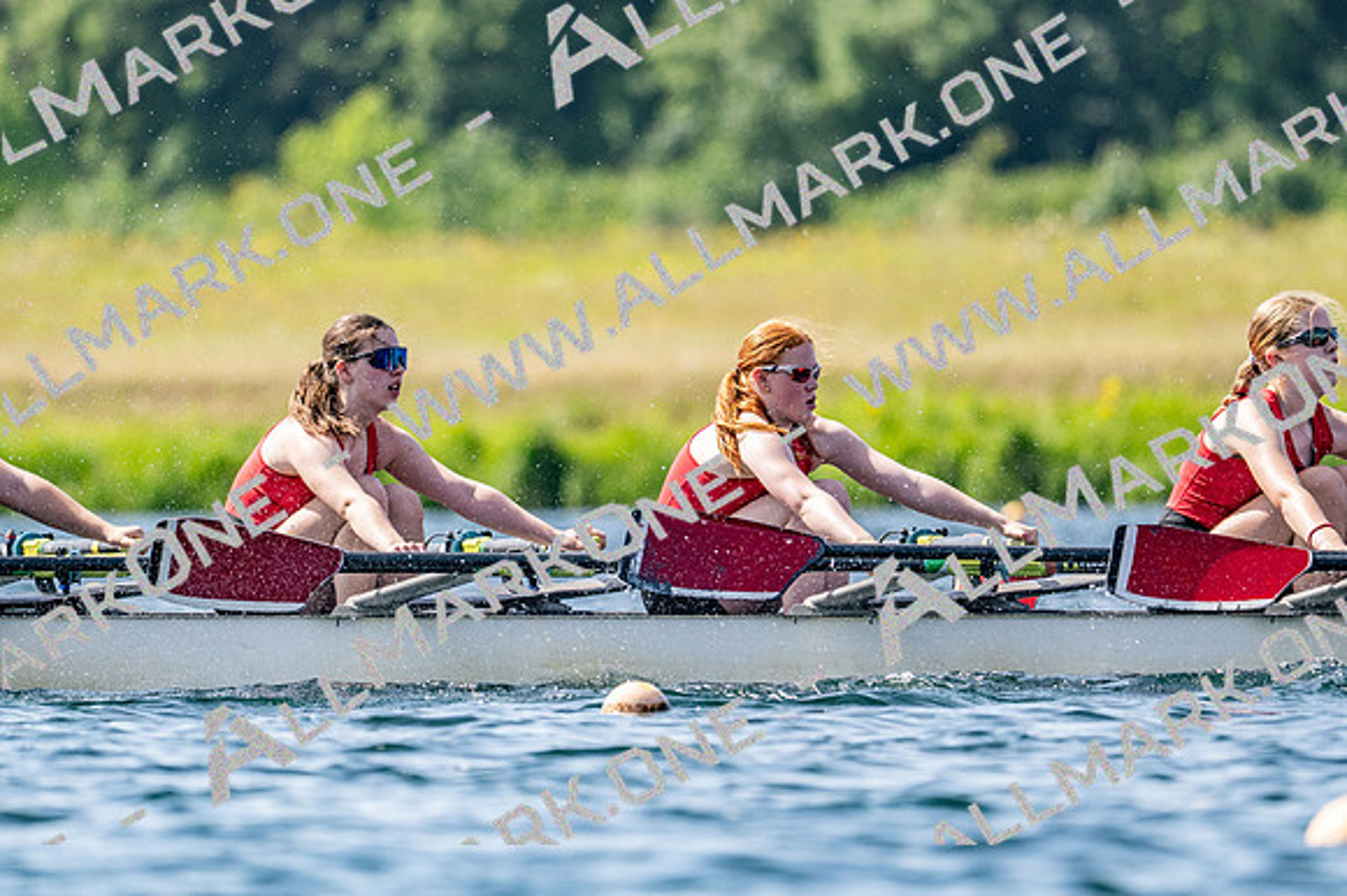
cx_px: 674
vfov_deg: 2.3
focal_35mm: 600
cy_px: 448
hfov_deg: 3.4
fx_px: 22436
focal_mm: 400
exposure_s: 1/2500
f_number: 4.5
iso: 280
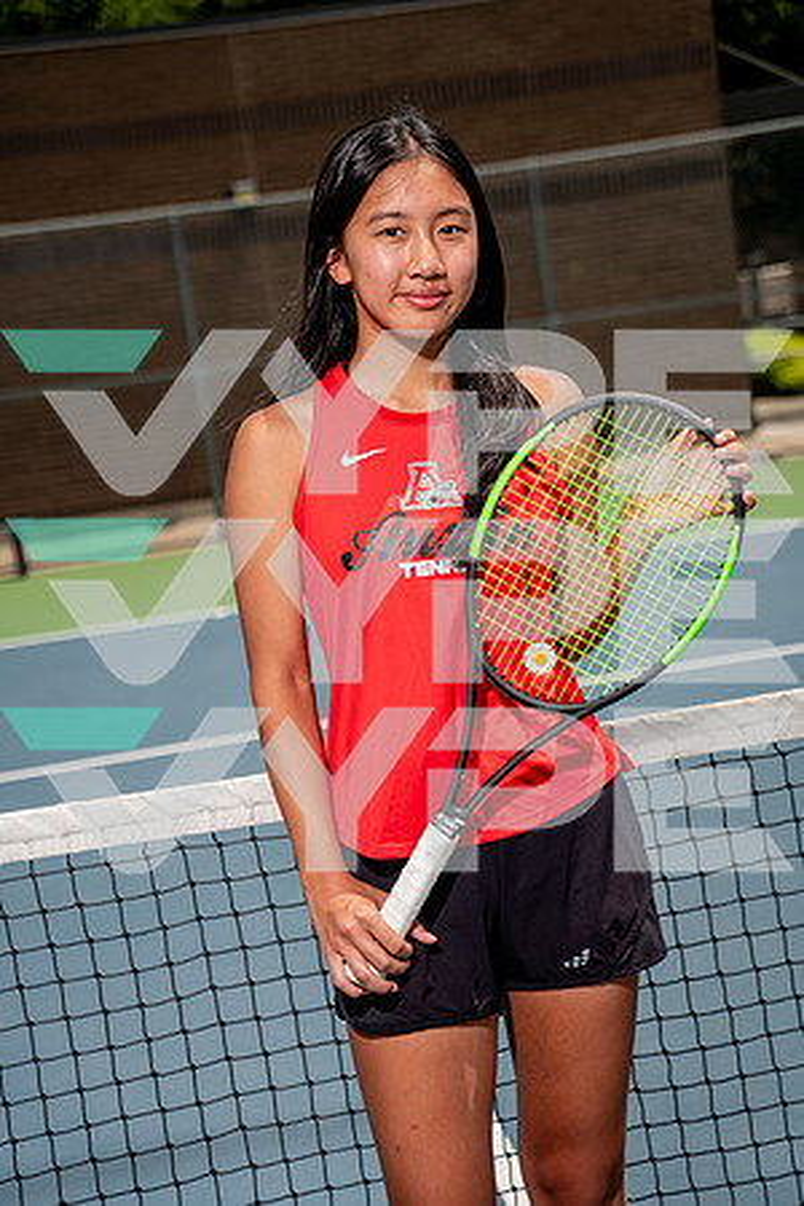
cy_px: 603
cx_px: 402
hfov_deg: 19.5
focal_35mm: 70
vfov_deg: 28.8
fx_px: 2345
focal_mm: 70
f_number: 4
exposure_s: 1/1250
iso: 100
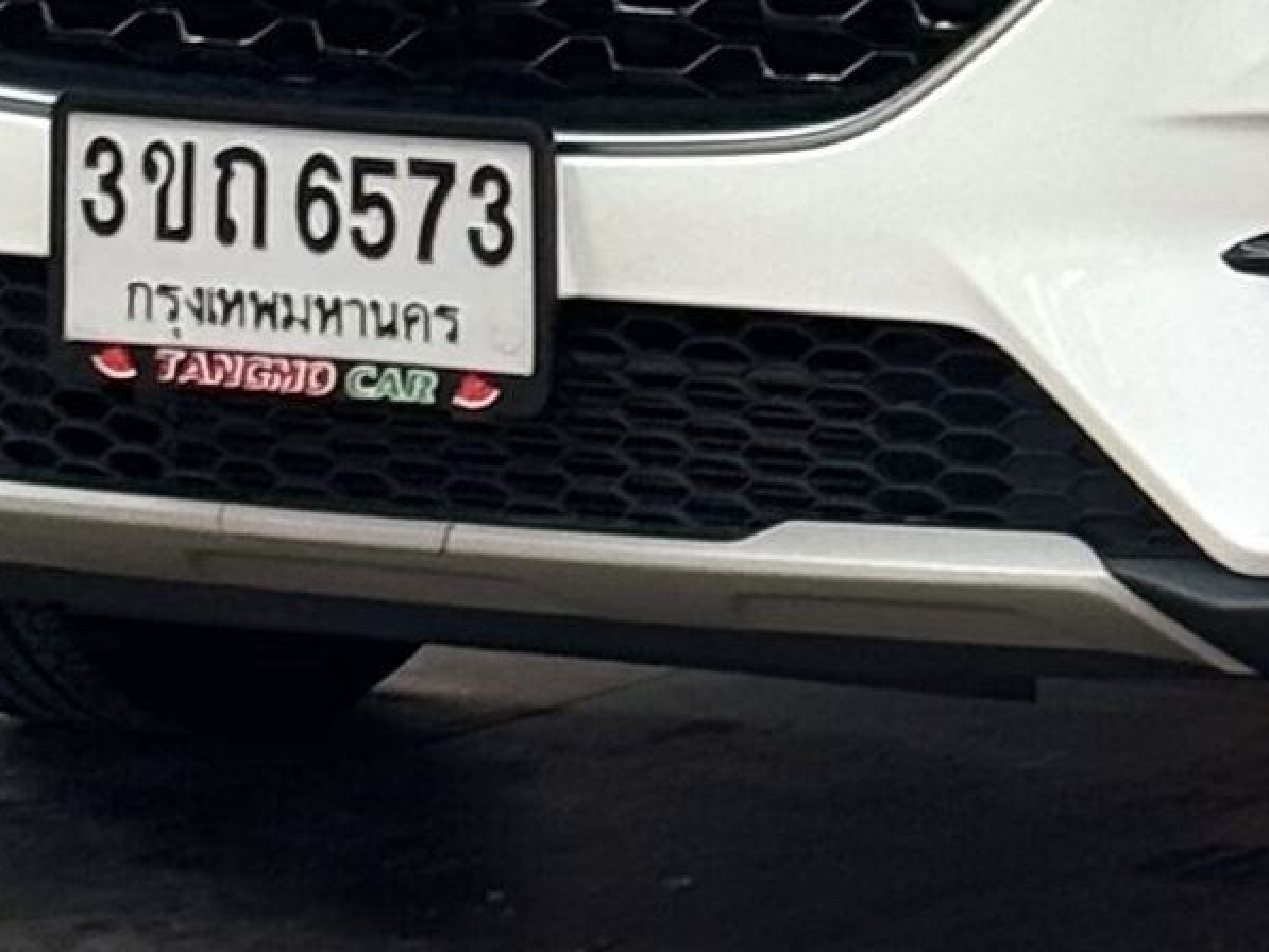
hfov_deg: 8.7
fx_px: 8177
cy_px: -510
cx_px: 1741
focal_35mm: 223
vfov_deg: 6.6
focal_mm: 5.96
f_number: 1.6
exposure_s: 1/209
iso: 32
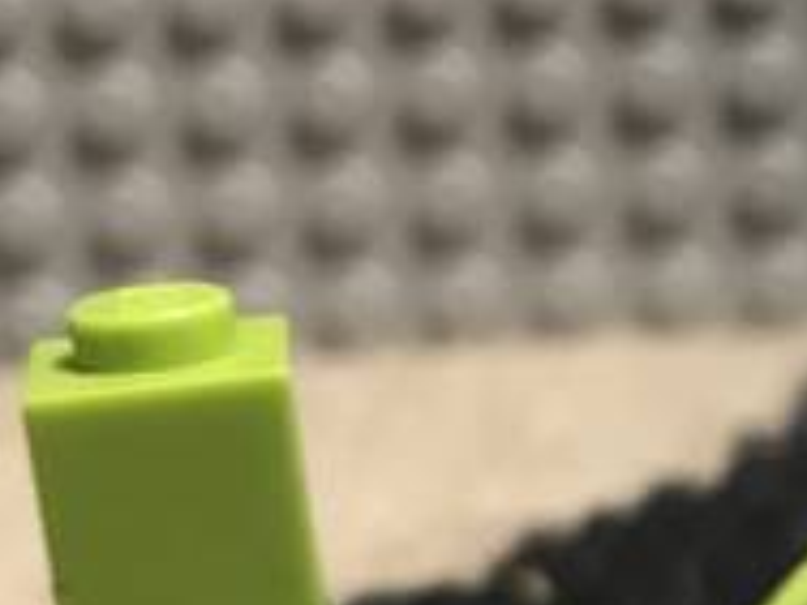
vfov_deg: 10.9
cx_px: 1550
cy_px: 637
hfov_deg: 13.0
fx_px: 3124
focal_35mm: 134
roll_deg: +1.3
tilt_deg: -18.8
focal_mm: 3.99
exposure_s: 1/14
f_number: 1.8
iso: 100
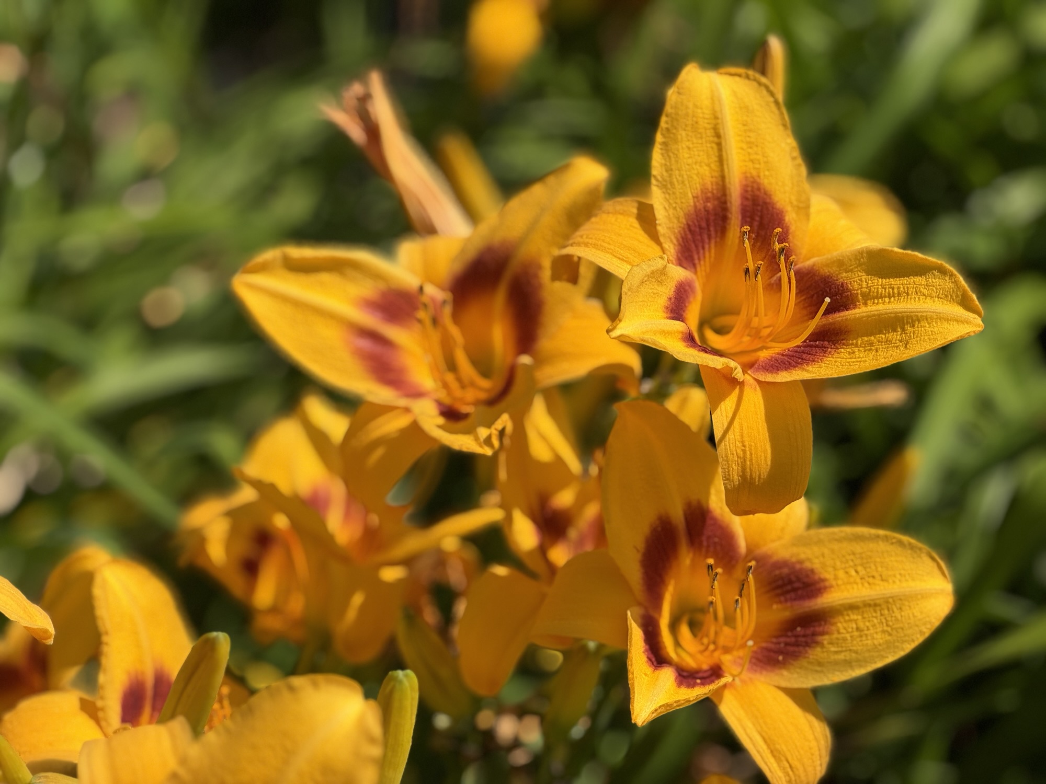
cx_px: 523
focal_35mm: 77
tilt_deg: -31.9
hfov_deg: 25.3
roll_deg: +7.8
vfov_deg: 19.1
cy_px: 392
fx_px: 2327
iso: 25
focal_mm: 9
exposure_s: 1/927
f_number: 2.8
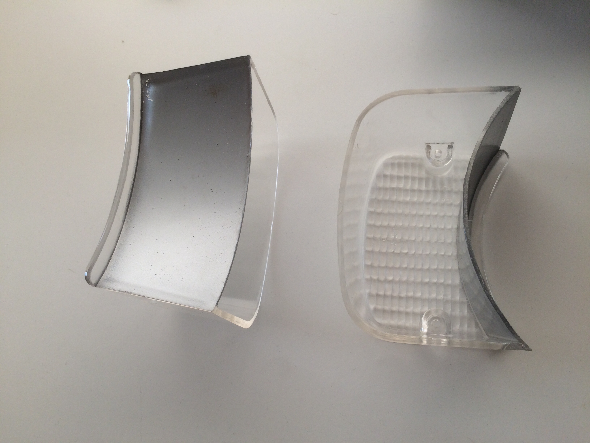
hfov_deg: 61.7
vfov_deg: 48.2
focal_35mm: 29
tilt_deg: -71.7
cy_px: 222
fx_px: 494
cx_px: 295
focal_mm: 4.15
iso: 50
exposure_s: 1/100
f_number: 2.2
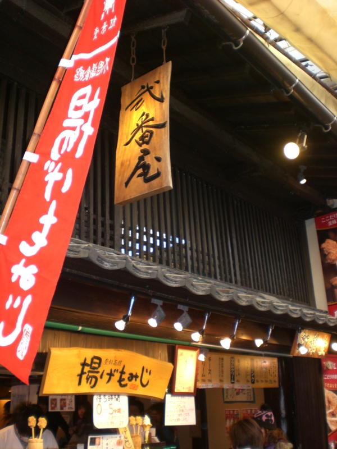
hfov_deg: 37.7
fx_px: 493
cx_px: 168
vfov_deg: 49.0
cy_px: 224
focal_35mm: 38
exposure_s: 1/60
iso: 100
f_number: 3.1
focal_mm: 6.3
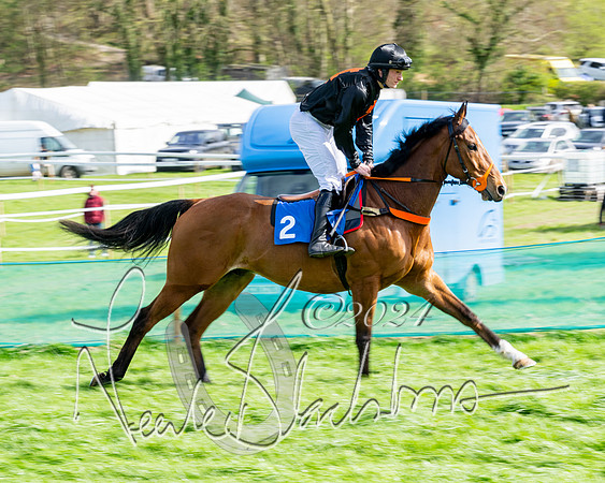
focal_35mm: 147
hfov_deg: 13.2
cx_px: 339
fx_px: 2622
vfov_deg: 10.5
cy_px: 242
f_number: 11
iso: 200
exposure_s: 1/200
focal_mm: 130
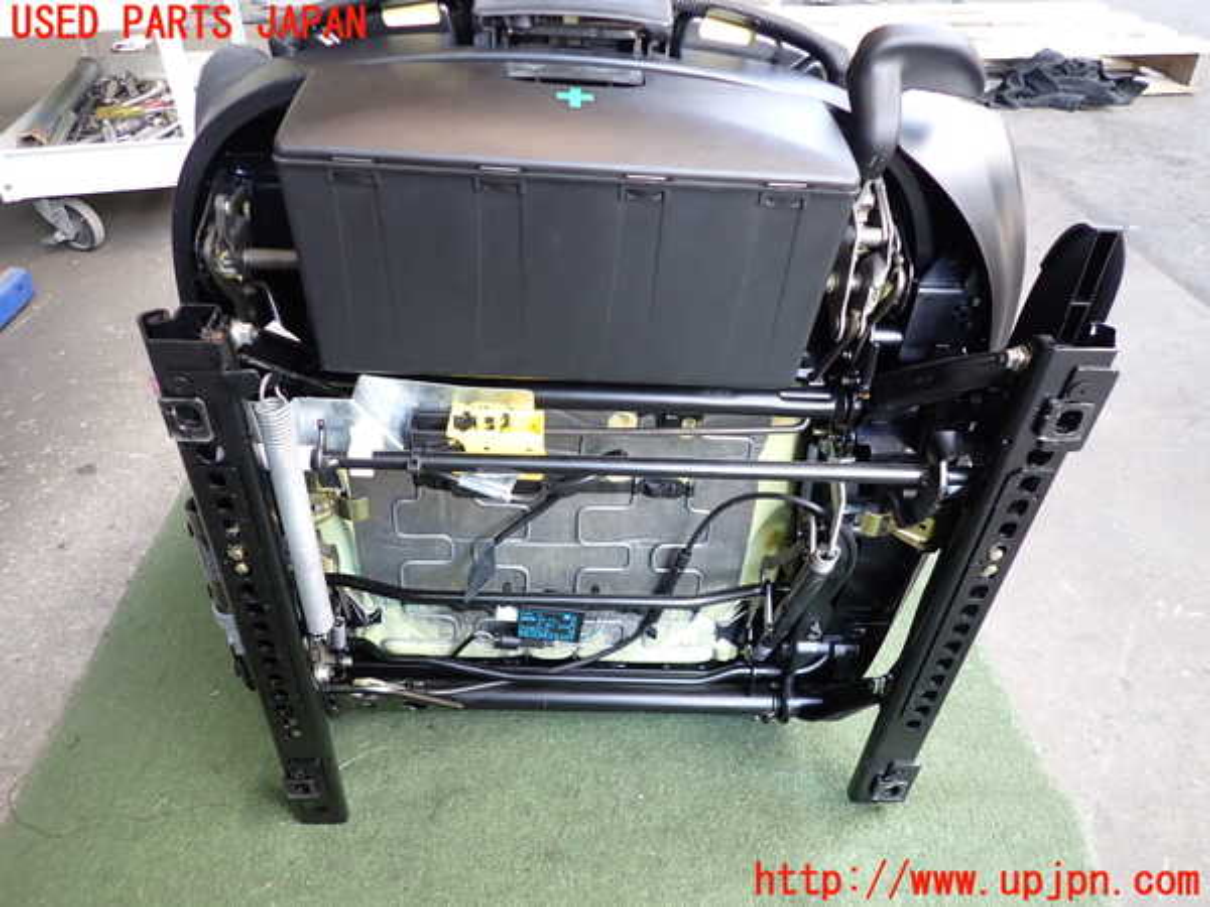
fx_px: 874
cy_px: 454
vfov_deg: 54.9
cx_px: 605
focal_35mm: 25
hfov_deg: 69.4
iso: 200
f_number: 2
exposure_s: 1/60
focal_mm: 4.5
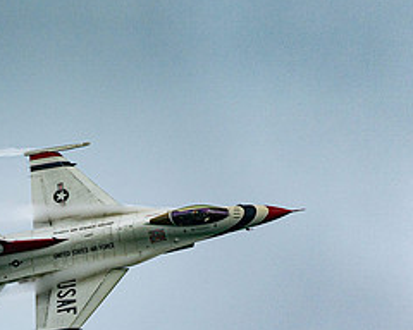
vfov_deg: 1.7
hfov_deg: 2.1
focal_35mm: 907
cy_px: 23
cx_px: 447
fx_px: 11086
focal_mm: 400
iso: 640
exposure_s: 1/1250
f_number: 9
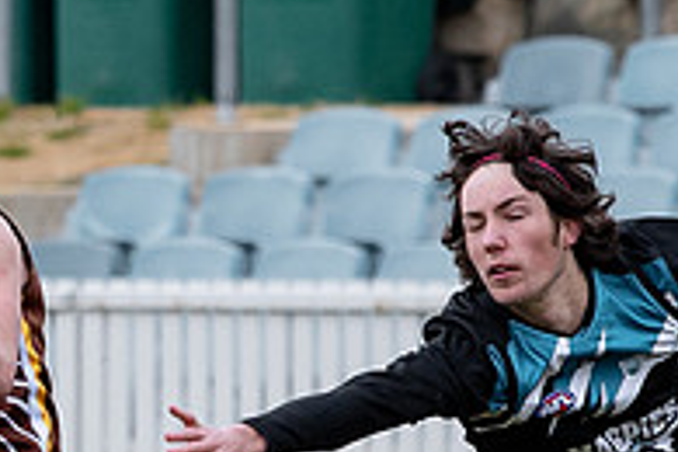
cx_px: -321
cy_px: 532
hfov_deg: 1.1
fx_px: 36402
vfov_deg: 0.7
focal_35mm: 1933
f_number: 4
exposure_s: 1/1000
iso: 280
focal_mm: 175
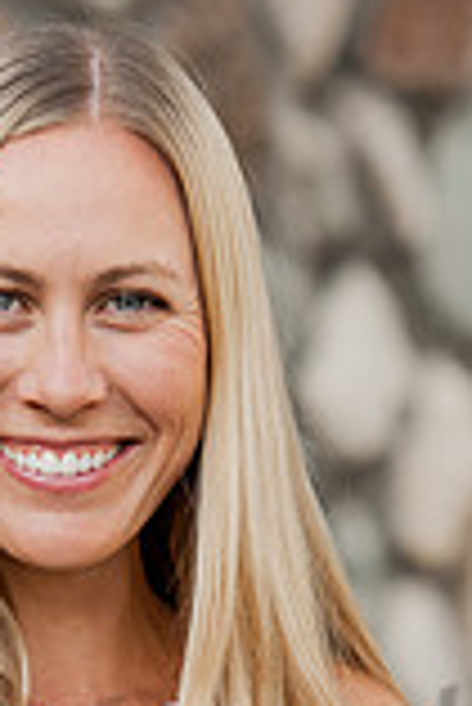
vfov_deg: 6.0
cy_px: 769
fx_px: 6730
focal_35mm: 343
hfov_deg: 4.0
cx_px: 0
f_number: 2.8
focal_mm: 120
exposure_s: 1/500
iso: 400
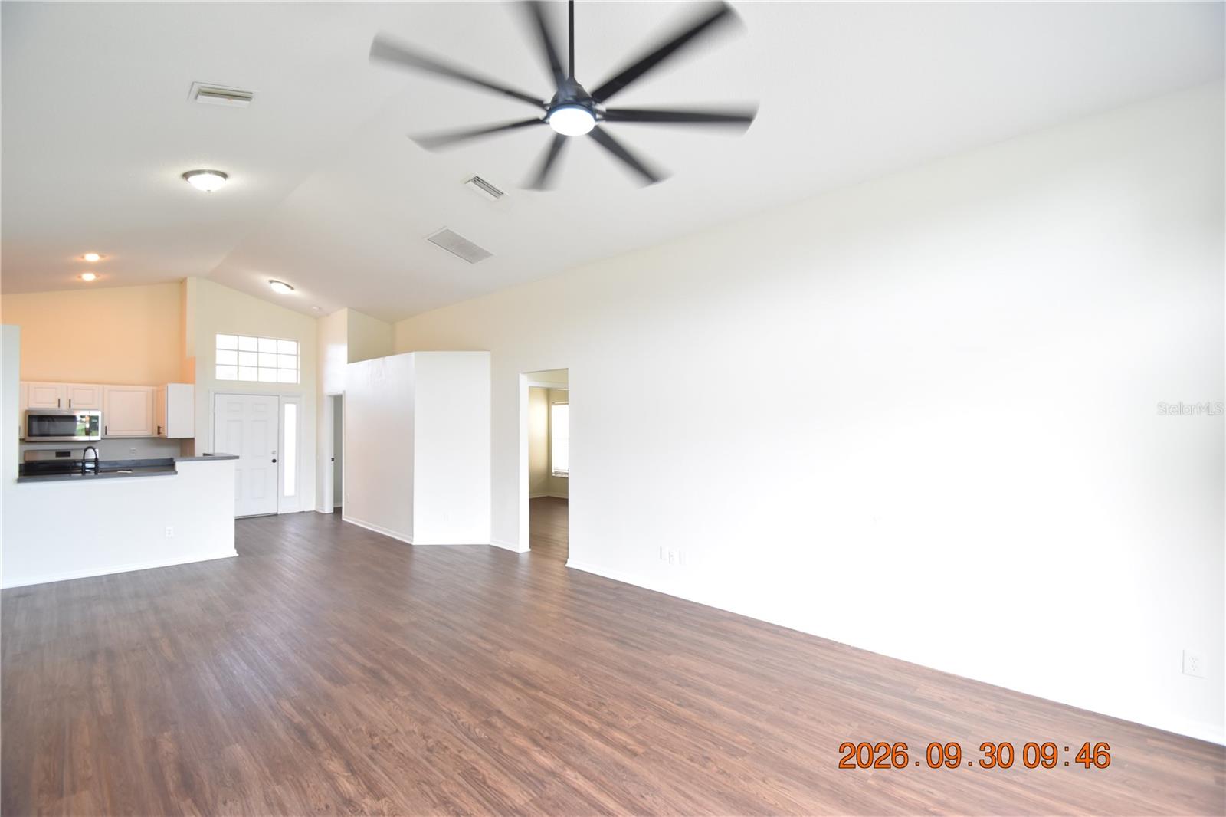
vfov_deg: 77.3
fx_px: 511
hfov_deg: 100.4
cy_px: 408
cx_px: 613
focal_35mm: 15
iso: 560
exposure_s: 1/60
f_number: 4
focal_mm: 10
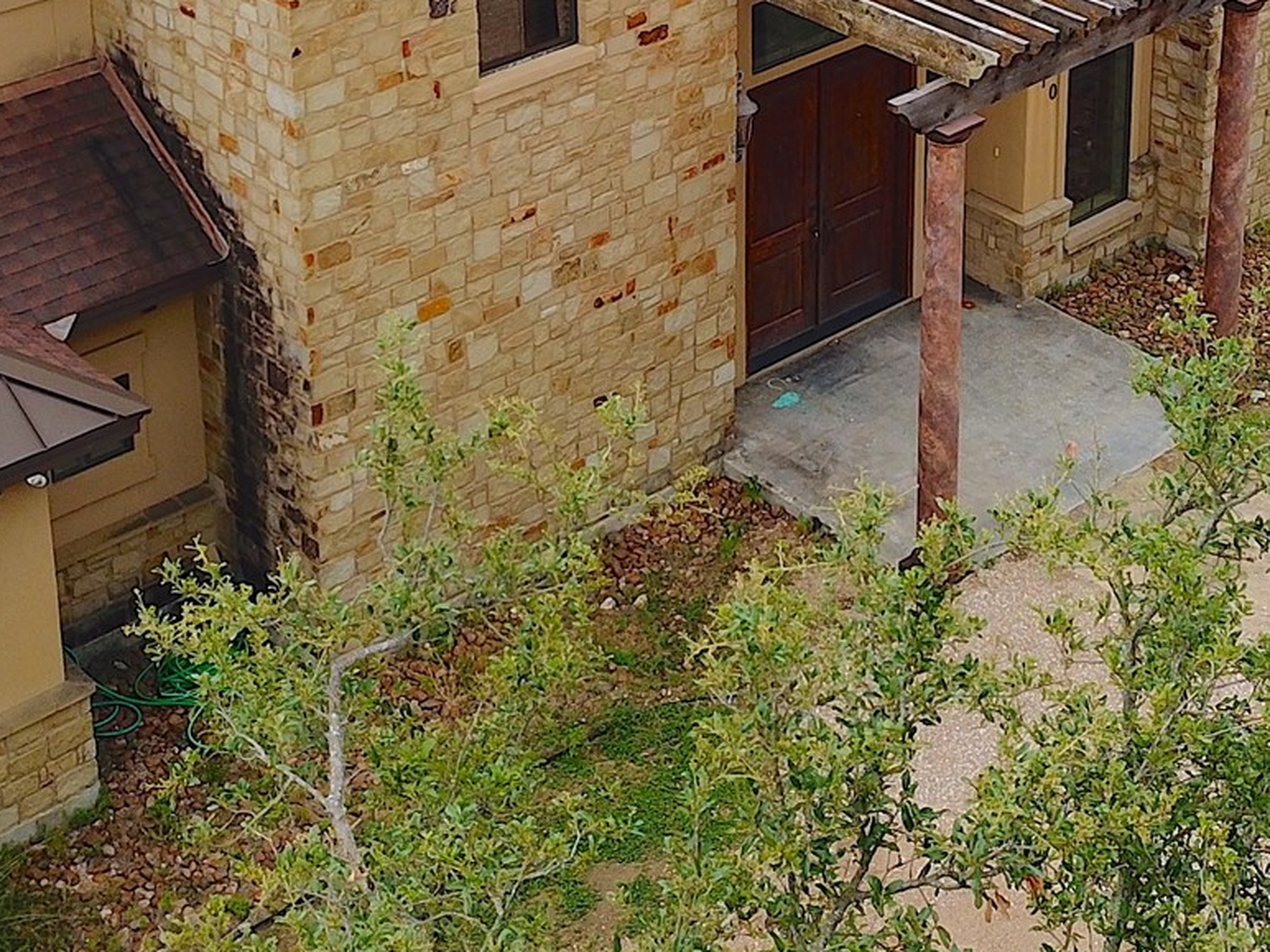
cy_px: -245
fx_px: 2531
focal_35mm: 69
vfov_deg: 19.8
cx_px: 887
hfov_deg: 27.9
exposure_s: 1/347
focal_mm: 4.73
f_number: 2.2
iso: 100
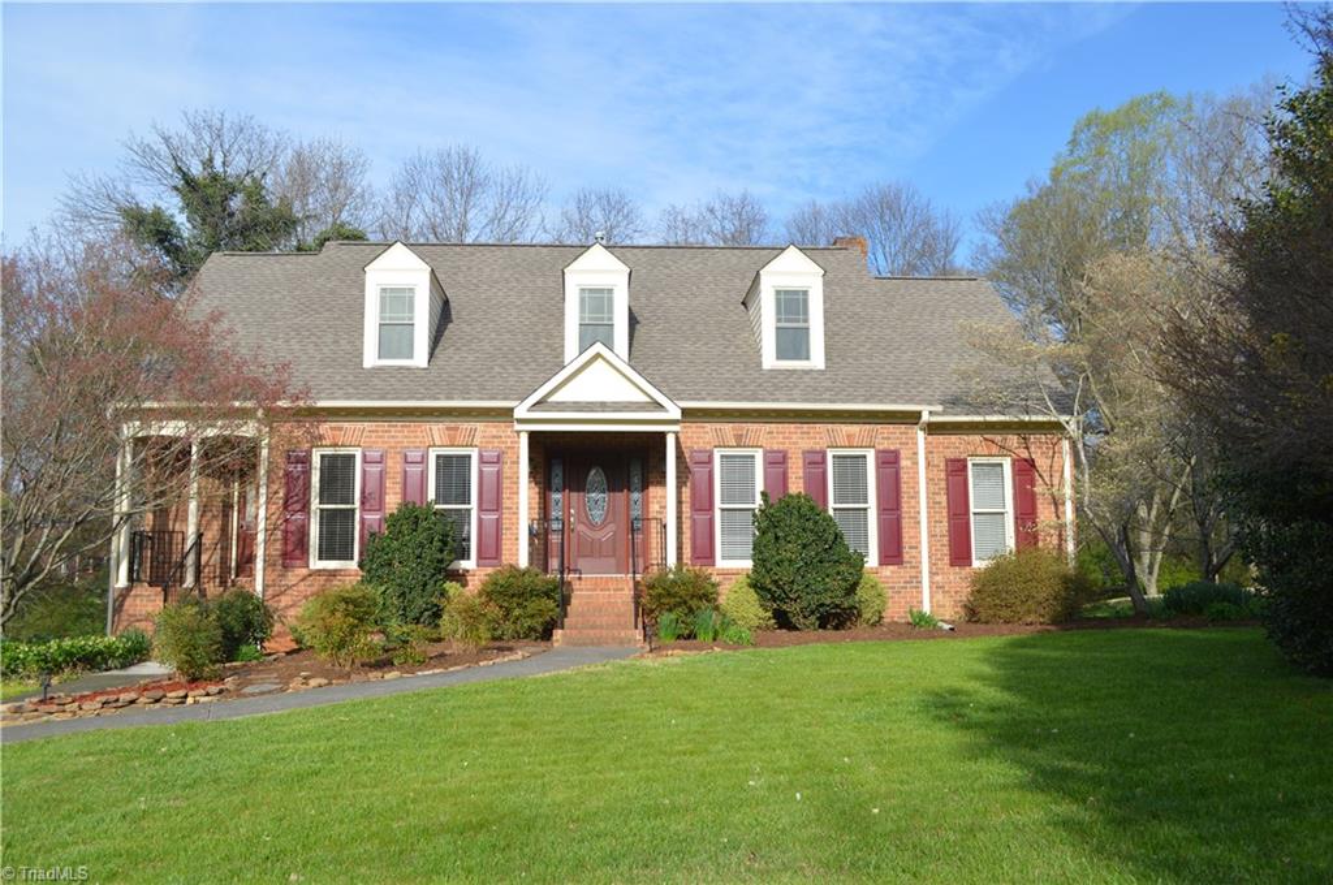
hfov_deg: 62.0
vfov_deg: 43.5
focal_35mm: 30
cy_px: 442
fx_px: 1109
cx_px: 666
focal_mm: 20
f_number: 8
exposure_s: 1/250
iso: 100
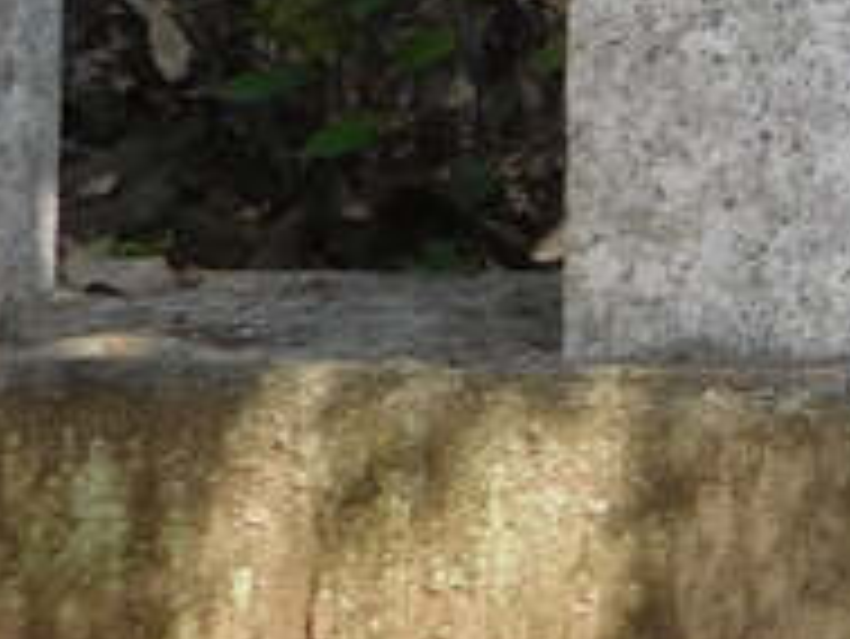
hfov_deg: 8.3
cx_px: 1853
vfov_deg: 6.4
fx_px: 5455
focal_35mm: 222
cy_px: -842
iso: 125
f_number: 3.8
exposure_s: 1/400
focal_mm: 6.2
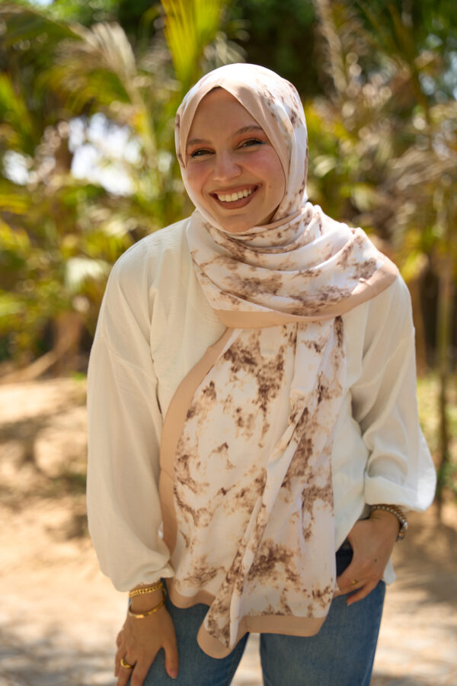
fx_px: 1198
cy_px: 343
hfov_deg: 21.6
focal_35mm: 63
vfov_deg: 31.9
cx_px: 228
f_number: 2.8
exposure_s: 1/500
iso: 100
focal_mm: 62.9
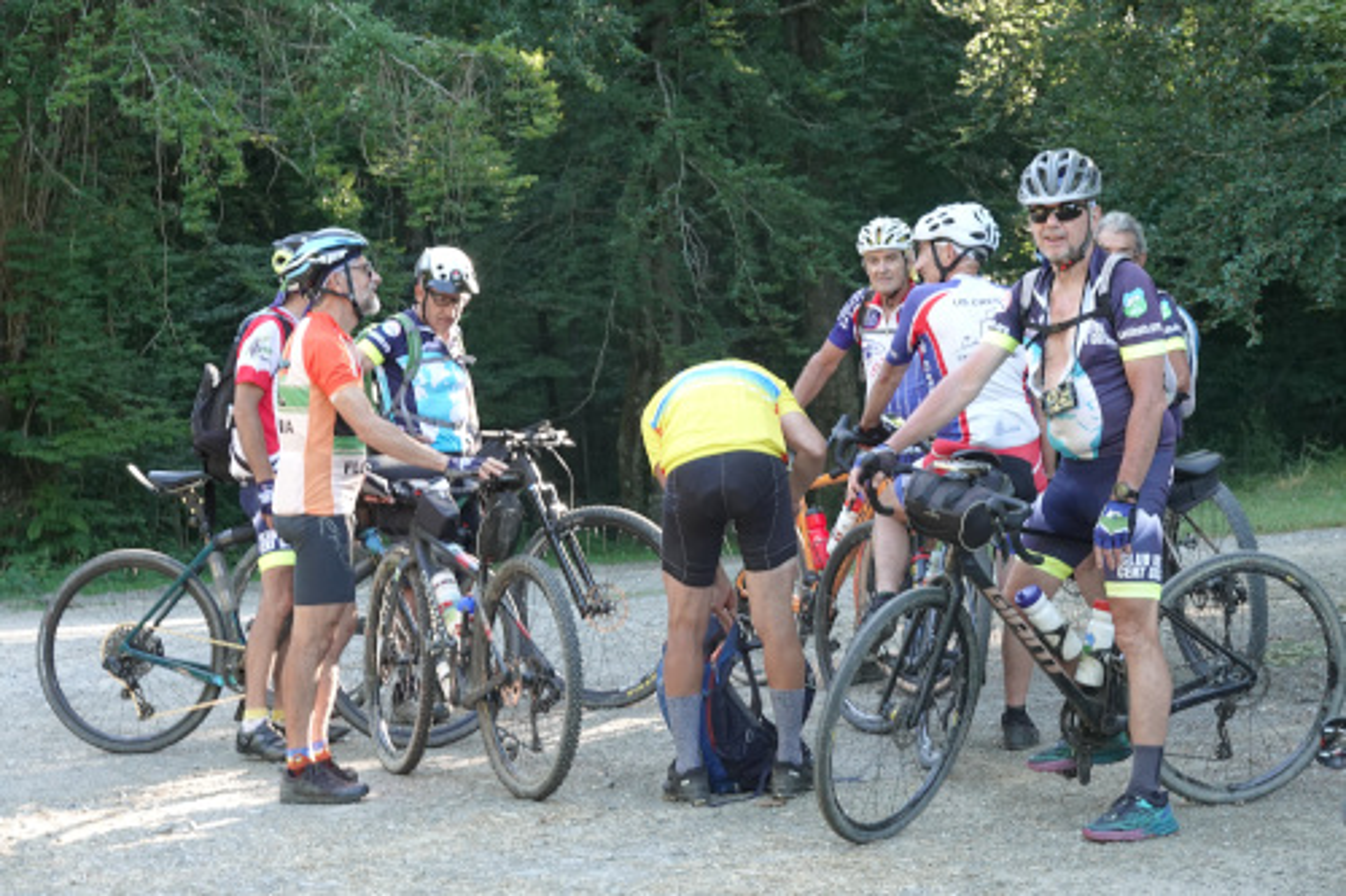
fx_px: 3102
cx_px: 673
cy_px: 448
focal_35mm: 83
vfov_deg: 16.4
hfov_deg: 24.5
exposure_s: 1/100
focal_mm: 30.26
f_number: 4
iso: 500
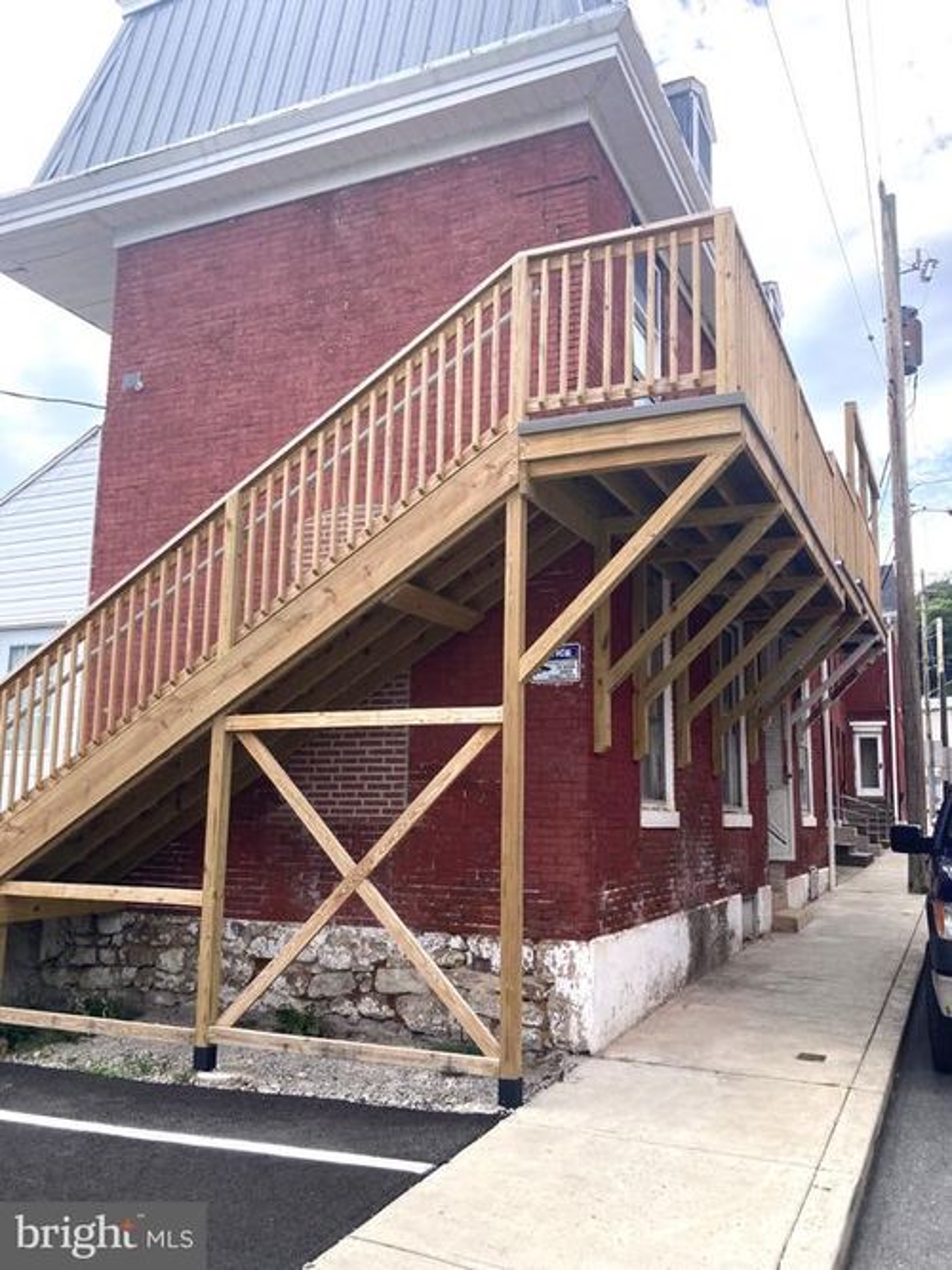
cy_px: 635
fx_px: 1027
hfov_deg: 49.7
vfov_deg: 63.5
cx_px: 476
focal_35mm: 28
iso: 20
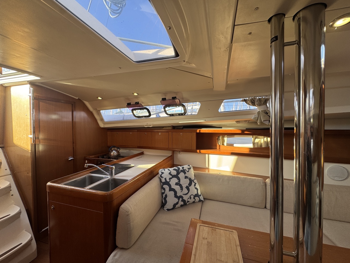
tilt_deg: +0.1
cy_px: 132
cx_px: 175
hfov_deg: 102.1
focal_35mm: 14
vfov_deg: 85.7
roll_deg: +0.3
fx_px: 142
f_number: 2.2
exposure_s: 1/129
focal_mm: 2.22
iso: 40
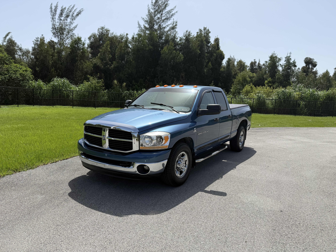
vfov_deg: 56.8
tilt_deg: -4.6
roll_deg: -2.7
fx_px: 233
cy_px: 126
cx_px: 168
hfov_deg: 71.6
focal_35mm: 24
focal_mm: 6.76
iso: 80
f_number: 1.78
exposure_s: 1/4405
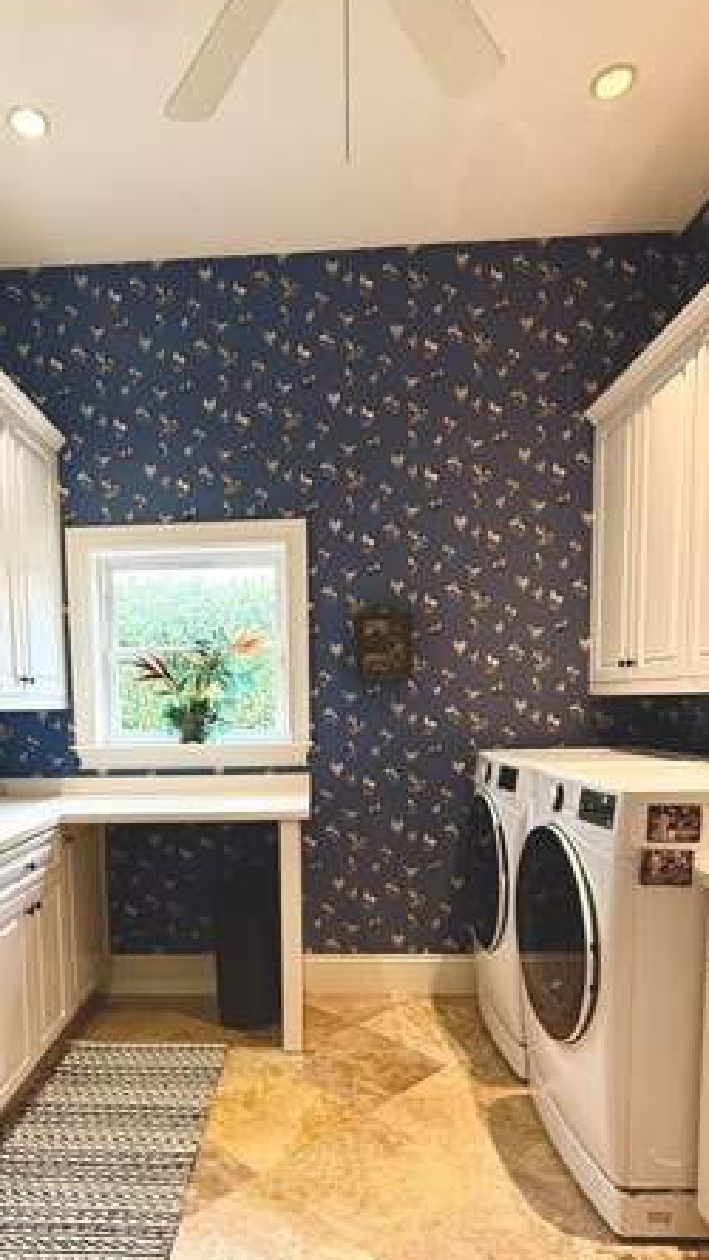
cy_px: 780
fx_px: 735
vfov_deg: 79.8
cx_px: 269
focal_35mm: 22
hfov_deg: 51.0
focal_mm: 2.22
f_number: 2.2
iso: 320
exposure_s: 1/60
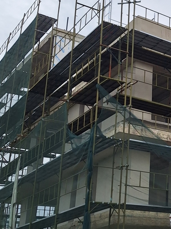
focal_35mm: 69
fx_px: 455
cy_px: 108
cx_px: 230
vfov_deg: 28.2
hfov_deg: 19.4
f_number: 1.8
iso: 40
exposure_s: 1/1745
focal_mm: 5.54
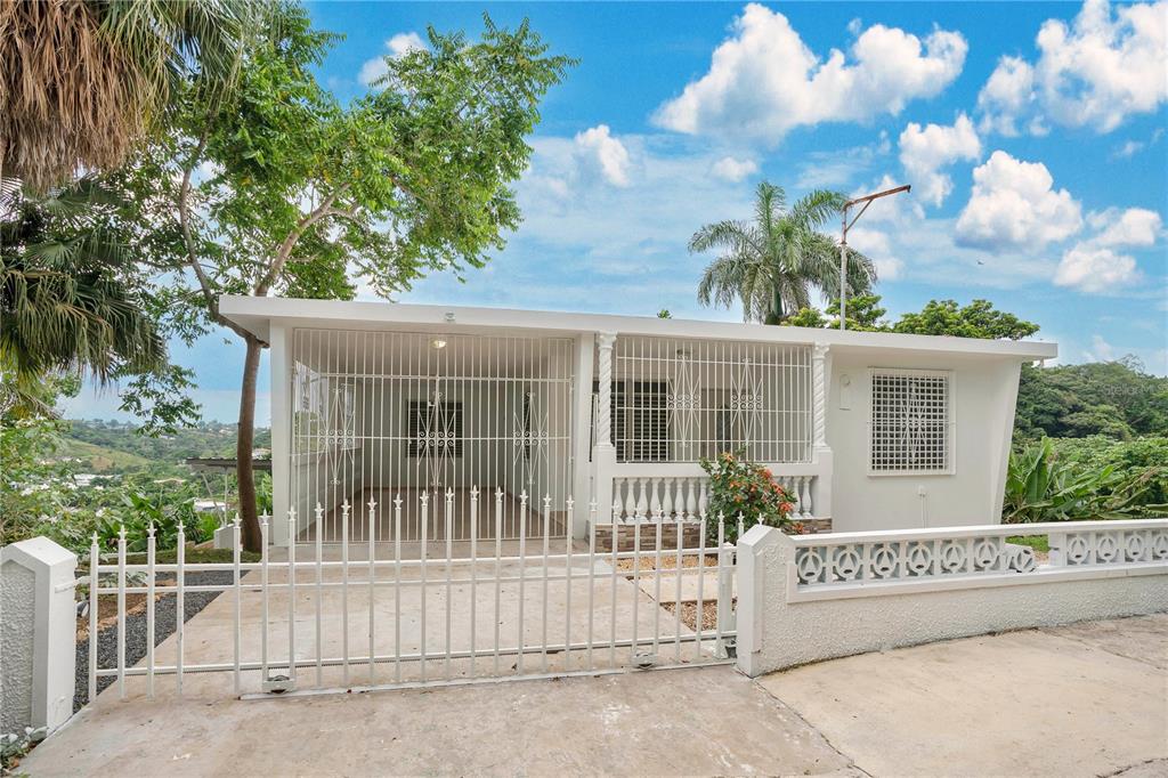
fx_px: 519
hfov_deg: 96.8
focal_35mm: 16
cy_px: 389
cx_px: 584
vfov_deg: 73.7
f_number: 4.5
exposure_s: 1/640
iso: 100
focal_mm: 16
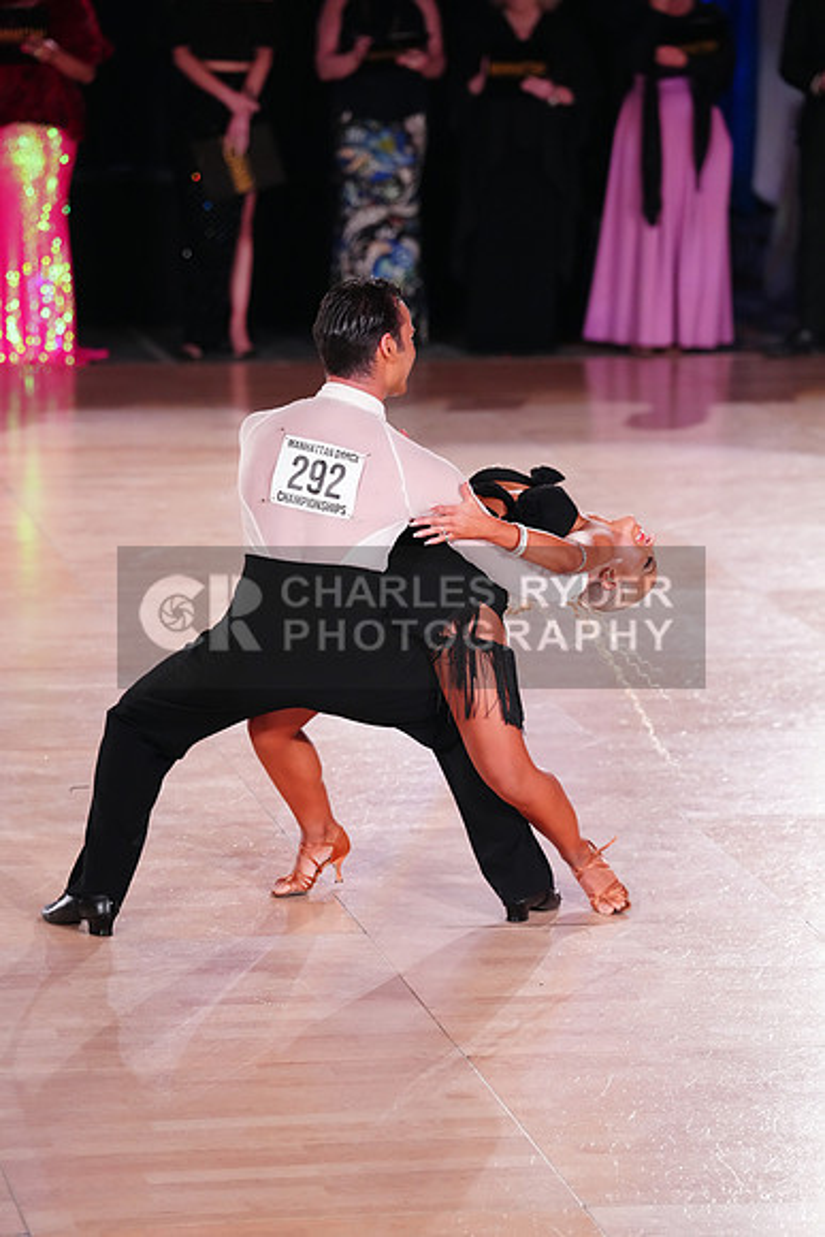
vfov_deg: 14.0
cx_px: 412
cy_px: 618
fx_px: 5050
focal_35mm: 147
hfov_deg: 9.3
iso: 3200
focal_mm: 147
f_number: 3.5
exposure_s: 1/500
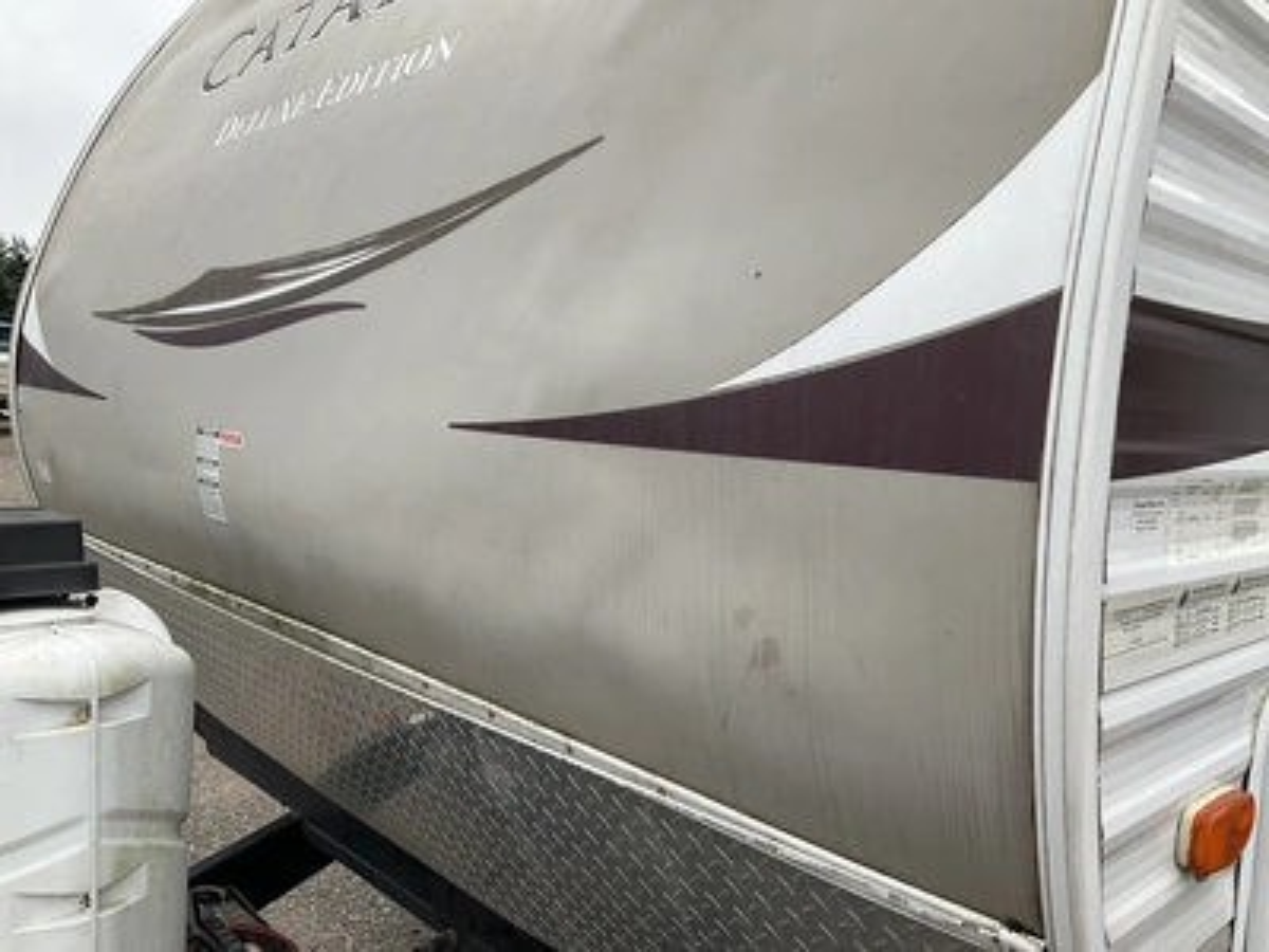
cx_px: 634
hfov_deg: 61.7
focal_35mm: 29
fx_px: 1063
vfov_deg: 48.2
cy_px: 476
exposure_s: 1/551
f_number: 1.8
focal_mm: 3
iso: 25
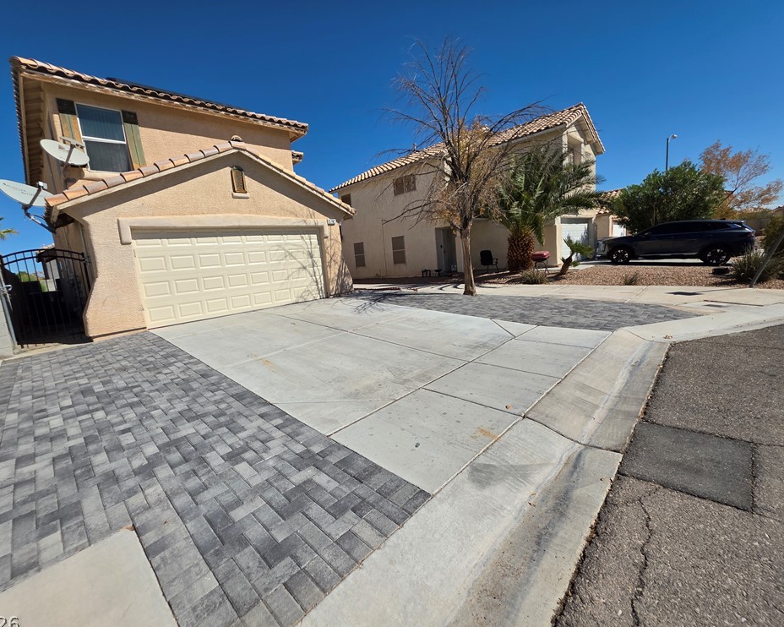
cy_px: 313
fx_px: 325
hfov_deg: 100.5
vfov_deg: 88.0
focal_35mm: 14
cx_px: 359
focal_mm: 2.2
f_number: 1.9
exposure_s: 1/4125
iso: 40
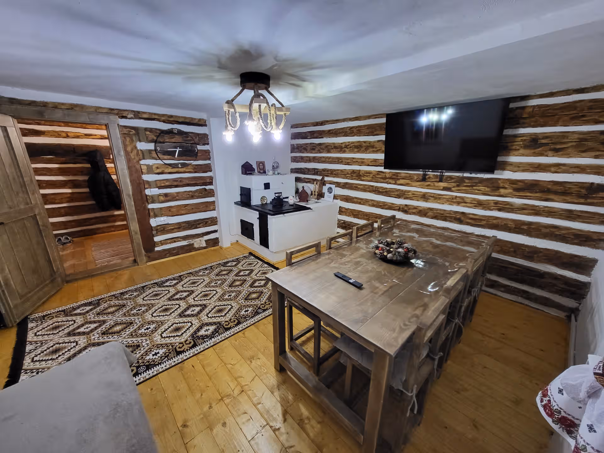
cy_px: 226
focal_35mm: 13
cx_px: 302
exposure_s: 1/50
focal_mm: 1.74
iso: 400
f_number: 2.2
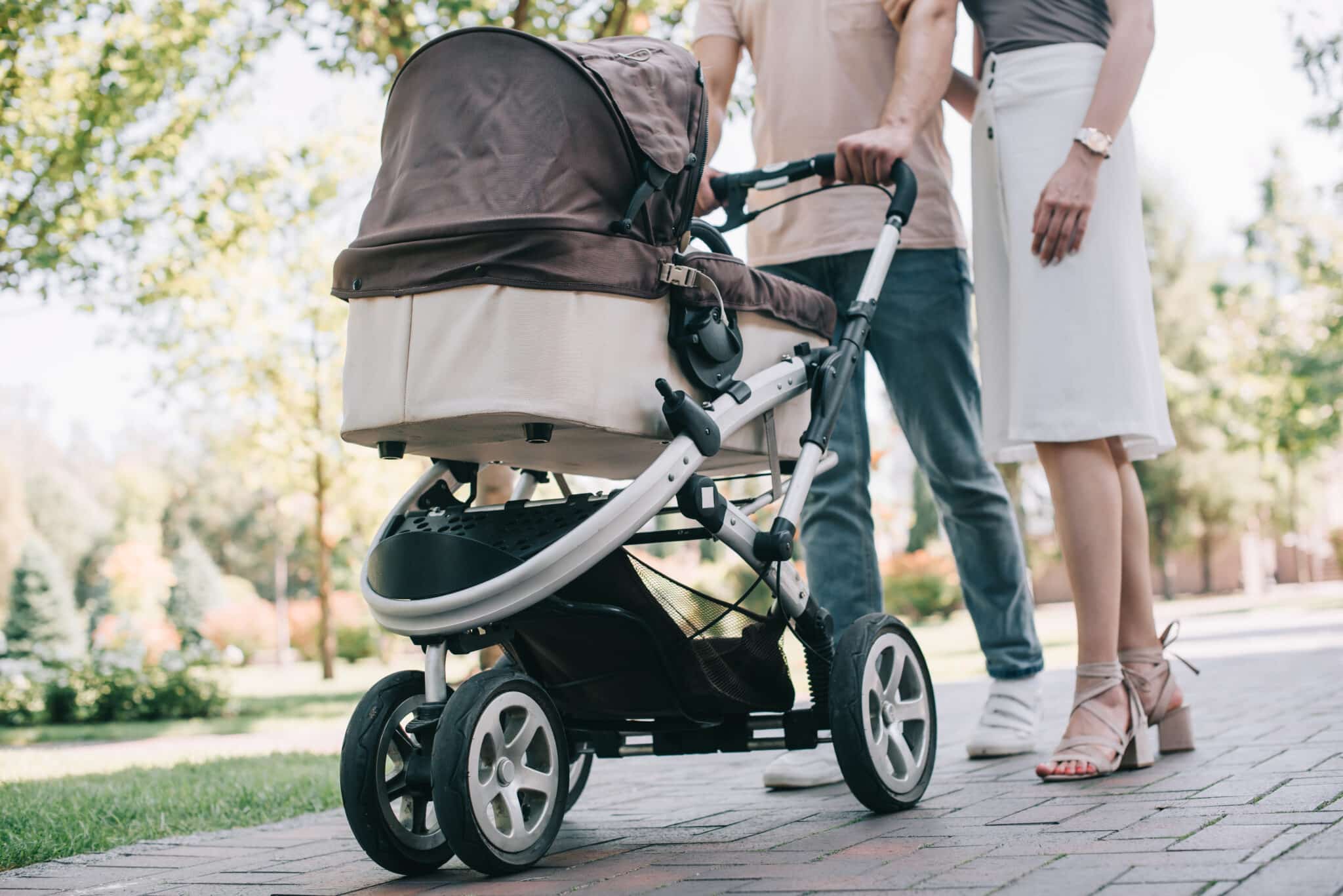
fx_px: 1866
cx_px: 672
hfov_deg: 39.6
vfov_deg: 27.0
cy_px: 448
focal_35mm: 50
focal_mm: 50
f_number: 3.5
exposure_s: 1/320
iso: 125
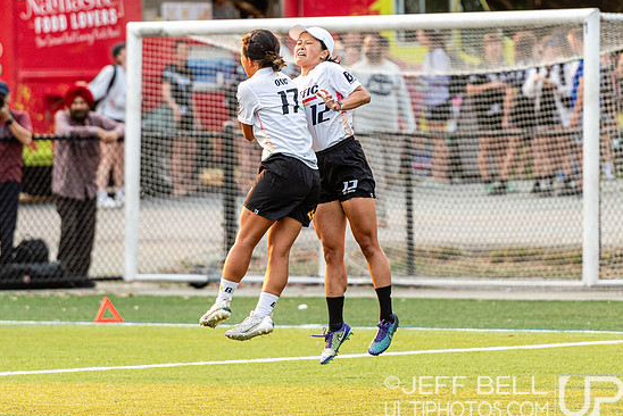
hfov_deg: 4.6
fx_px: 7687
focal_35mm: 444
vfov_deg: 3.1
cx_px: 342
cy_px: 162
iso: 400
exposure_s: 1/1250
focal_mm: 200
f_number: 3.2
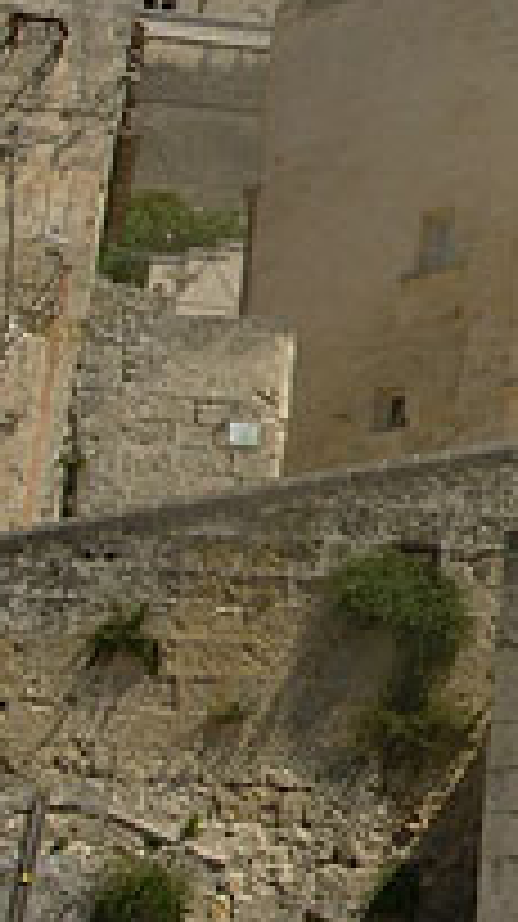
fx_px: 2227
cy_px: 211
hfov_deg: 12.0
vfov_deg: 23.2
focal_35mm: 91
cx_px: 1000
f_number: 4.9
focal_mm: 6.3
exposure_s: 1/790
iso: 50
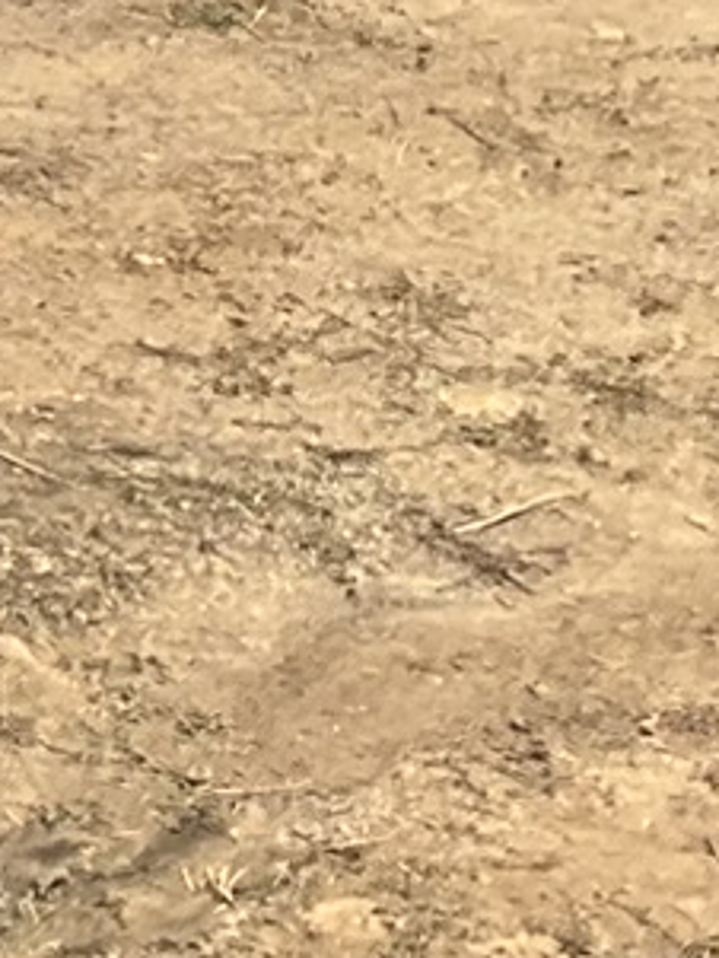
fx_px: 5452
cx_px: -1702
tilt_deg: -11.5
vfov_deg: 9.4
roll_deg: -2.8
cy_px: -898
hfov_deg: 6.6
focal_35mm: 197
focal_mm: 3
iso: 40
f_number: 1.8
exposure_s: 1/122
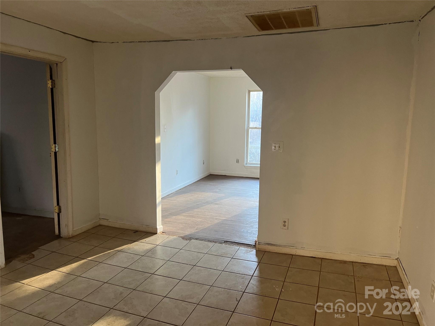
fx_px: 327
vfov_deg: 53.1
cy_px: 163
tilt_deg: -8.9
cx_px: 218
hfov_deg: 67.3
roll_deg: -0.6
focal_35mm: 26
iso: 125
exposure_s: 1/60
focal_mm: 5.7
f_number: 1.5
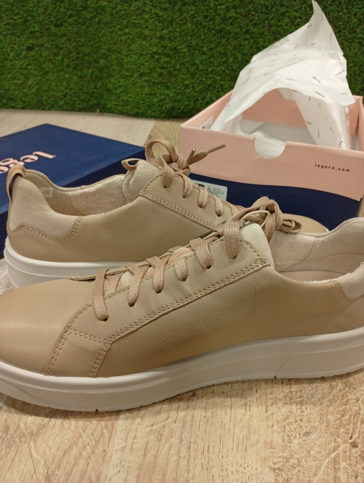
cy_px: 242
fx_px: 378
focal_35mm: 27
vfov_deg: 65.2
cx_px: 182
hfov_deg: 51.5
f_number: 1.8
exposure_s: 1/20
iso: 1182
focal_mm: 3.98
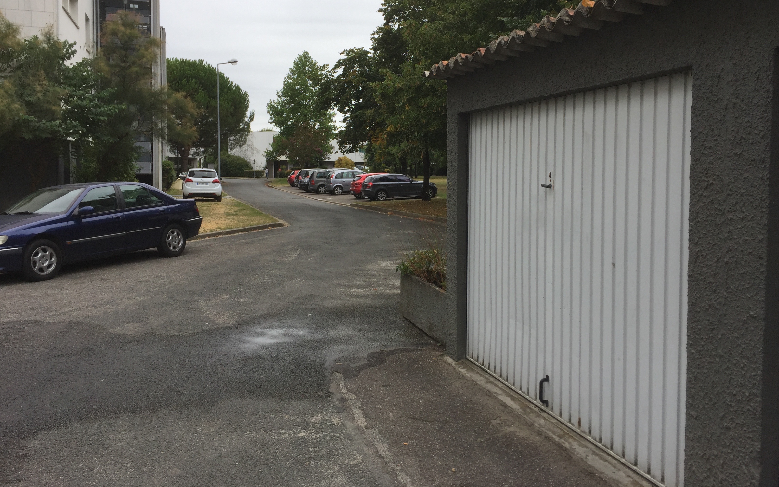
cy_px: 199
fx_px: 658
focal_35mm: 31
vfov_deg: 40.4
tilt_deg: -1.2
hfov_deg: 61.2
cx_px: 390
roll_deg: -1.5
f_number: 2.2
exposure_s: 1/860
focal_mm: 4.15
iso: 32
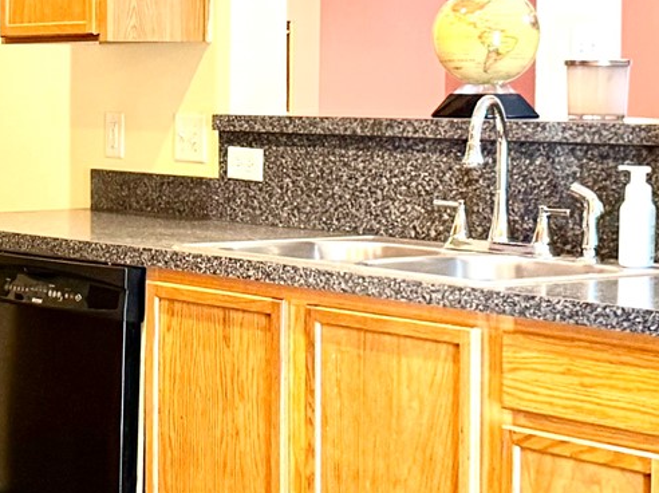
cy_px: 157
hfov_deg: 17.9
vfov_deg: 14.7
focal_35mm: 100
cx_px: -281
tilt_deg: +0.0
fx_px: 1902
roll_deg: -0.1
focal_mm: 6.76
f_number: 1.78
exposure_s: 1/60
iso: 250
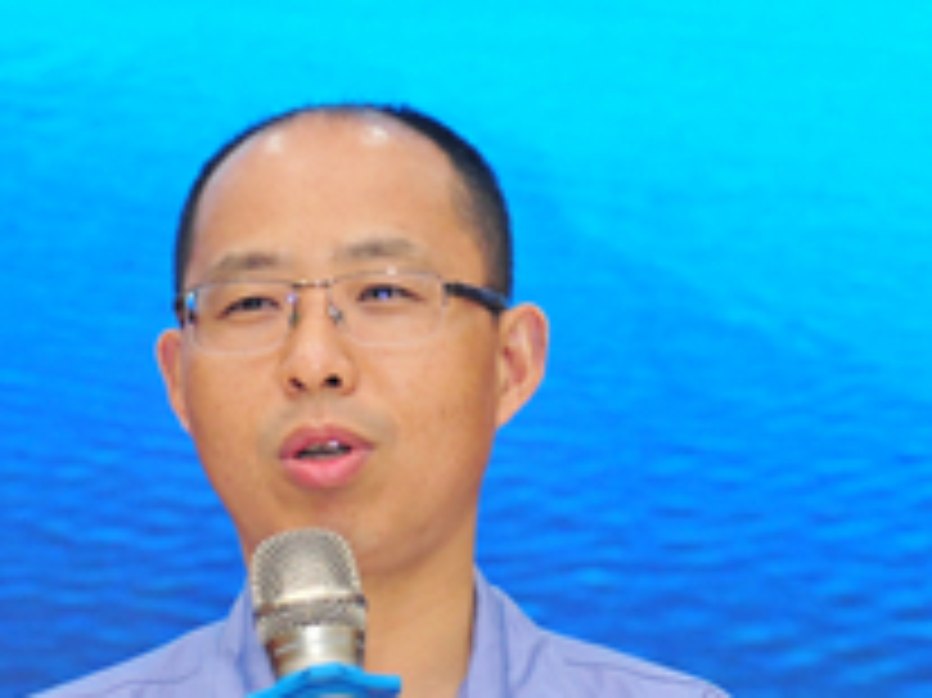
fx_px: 4198
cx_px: 72
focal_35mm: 156
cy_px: 624
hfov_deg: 12.6
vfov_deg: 9.5
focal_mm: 48
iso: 640
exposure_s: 1/250
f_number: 3.2
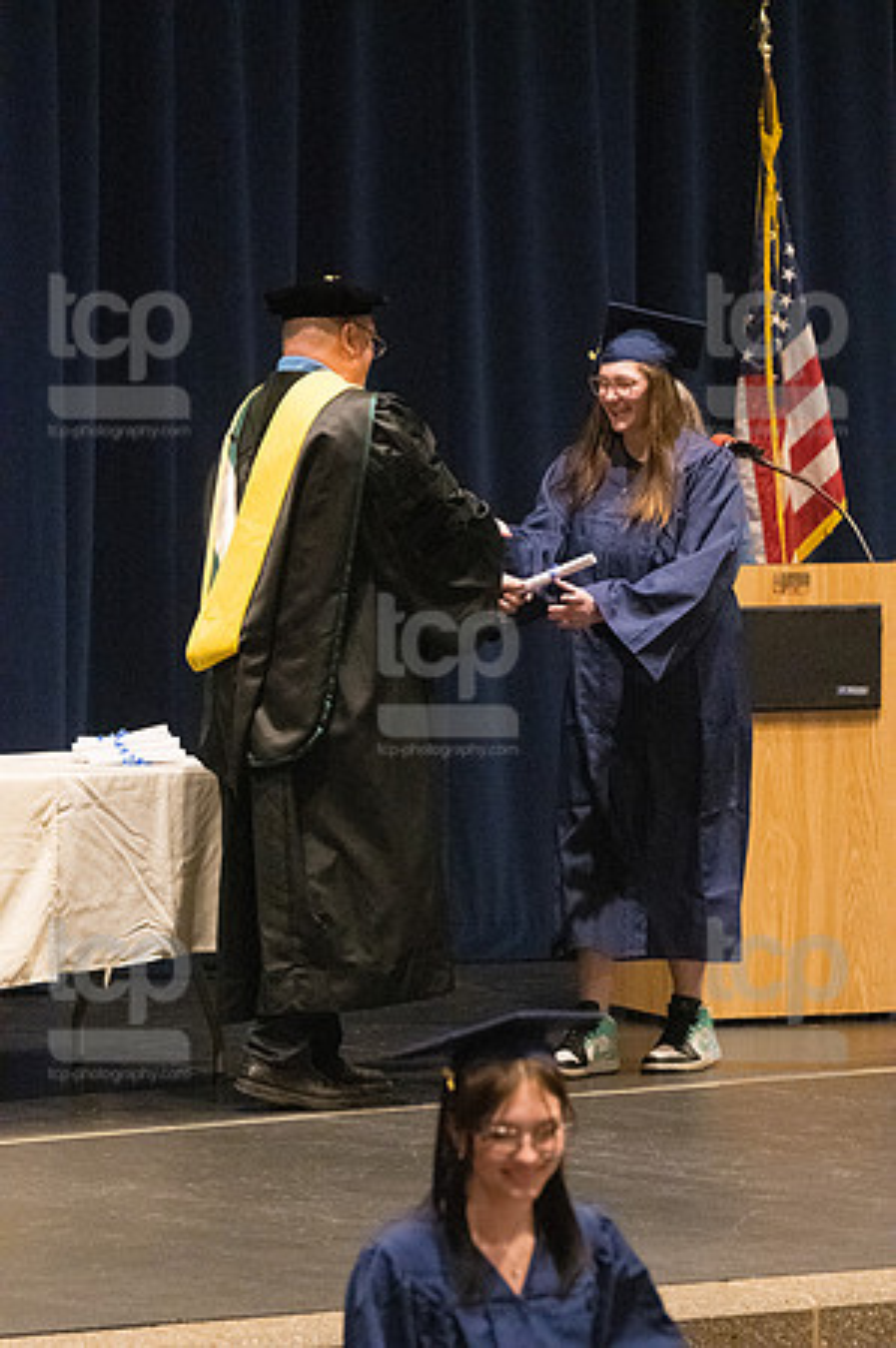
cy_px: 674
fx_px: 7558
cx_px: 448
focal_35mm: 202
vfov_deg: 10.2
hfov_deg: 6.8
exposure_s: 1/250
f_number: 4.5
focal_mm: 135
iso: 8000
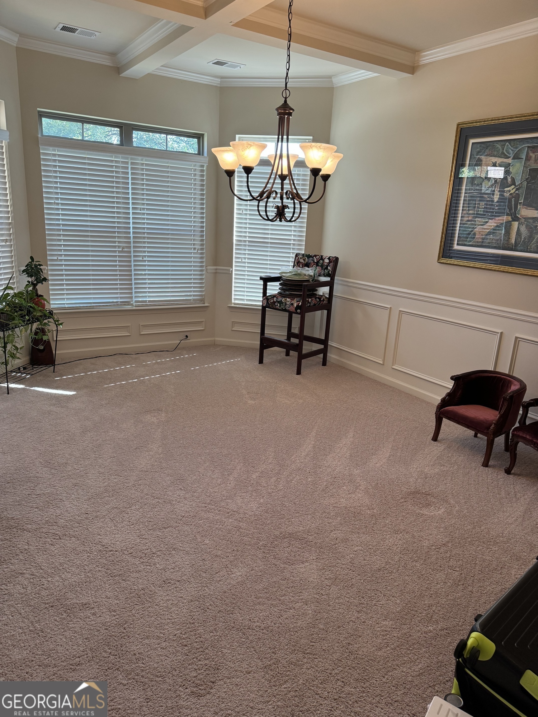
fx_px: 497
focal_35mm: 24
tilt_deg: -14.7
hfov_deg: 56.8
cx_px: 269
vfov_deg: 71.6
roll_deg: -3.2
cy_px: 358
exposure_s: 1/120
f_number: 1.78
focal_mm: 6.76
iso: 160
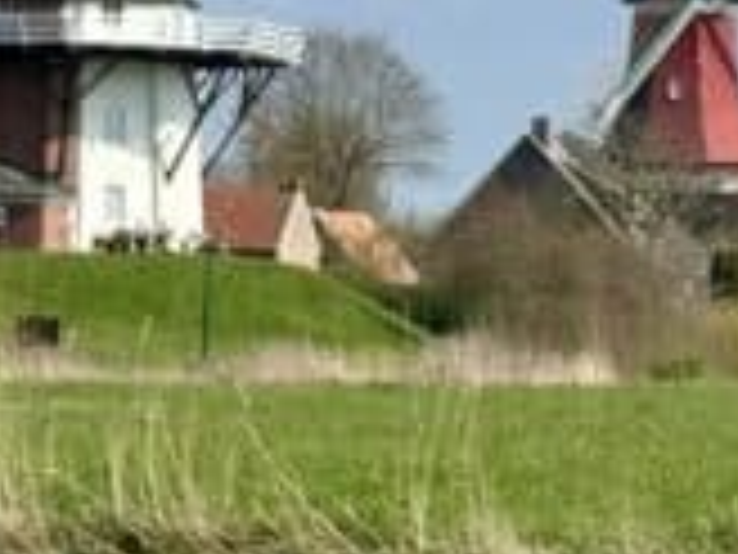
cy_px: -297
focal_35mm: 299
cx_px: 130
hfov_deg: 6.6
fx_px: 6375
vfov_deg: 4.9
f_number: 1.78
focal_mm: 6.86
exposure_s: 1/5000
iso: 64
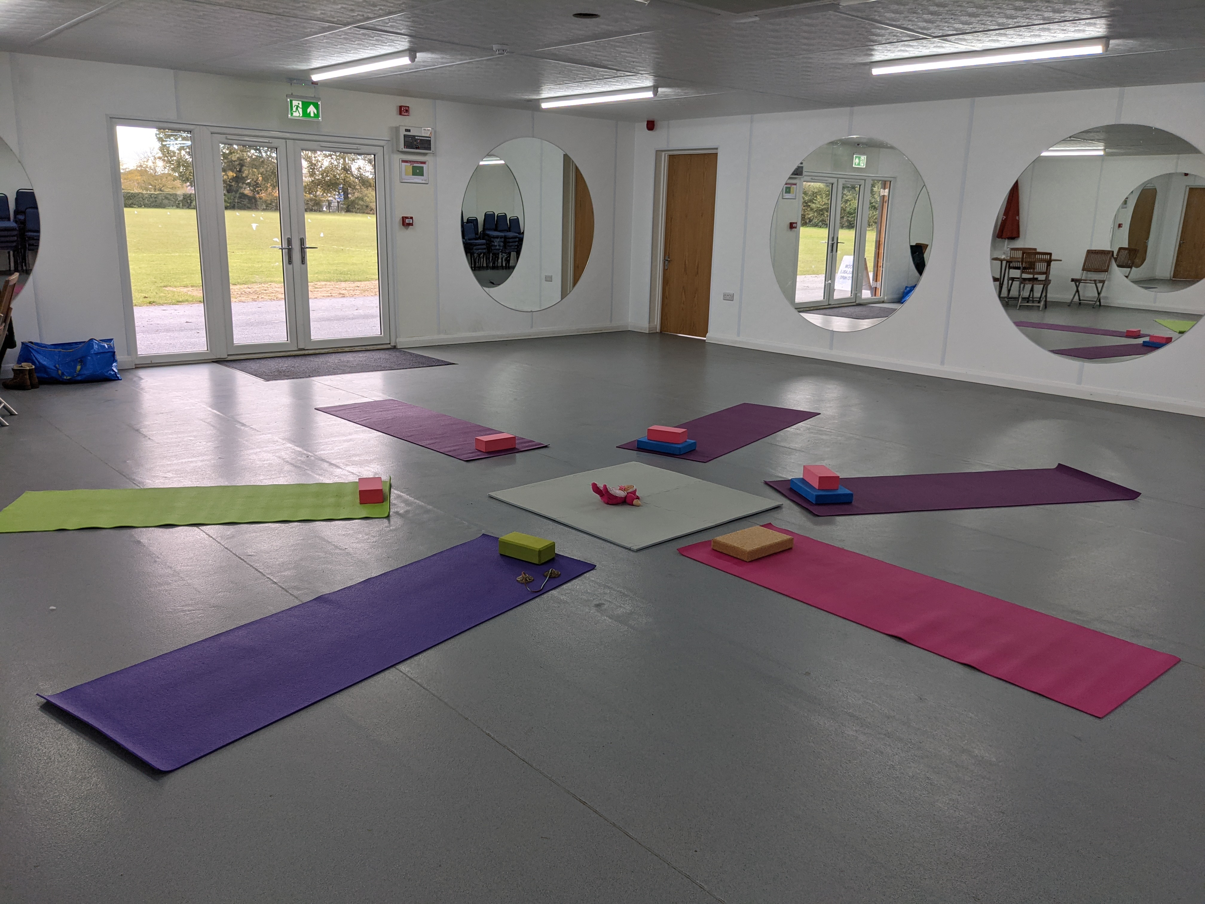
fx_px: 940
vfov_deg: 51.4
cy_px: 452
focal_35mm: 27
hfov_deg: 65.3
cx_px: 602
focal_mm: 4.38
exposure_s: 1/207
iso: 44
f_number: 1.73
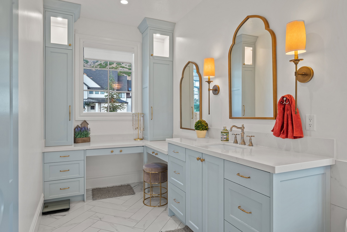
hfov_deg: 78.6
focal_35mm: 22
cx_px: 174
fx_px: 212
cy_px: 116
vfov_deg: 57.3
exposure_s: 1/4
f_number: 8
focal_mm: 22
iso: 500
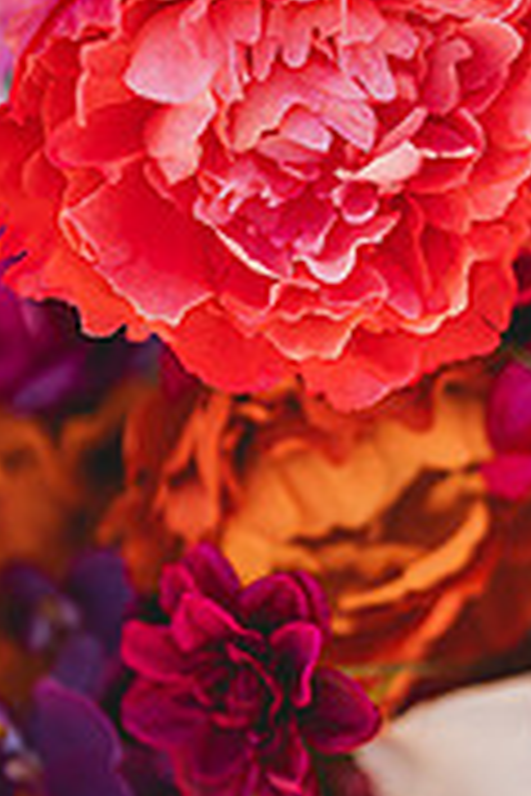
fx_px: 2810
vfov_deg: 16.1
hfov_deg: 10.8
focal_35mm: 127
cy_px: 310
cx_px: 364
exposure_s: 1/1600
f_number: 1.2
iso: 50
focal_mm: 50
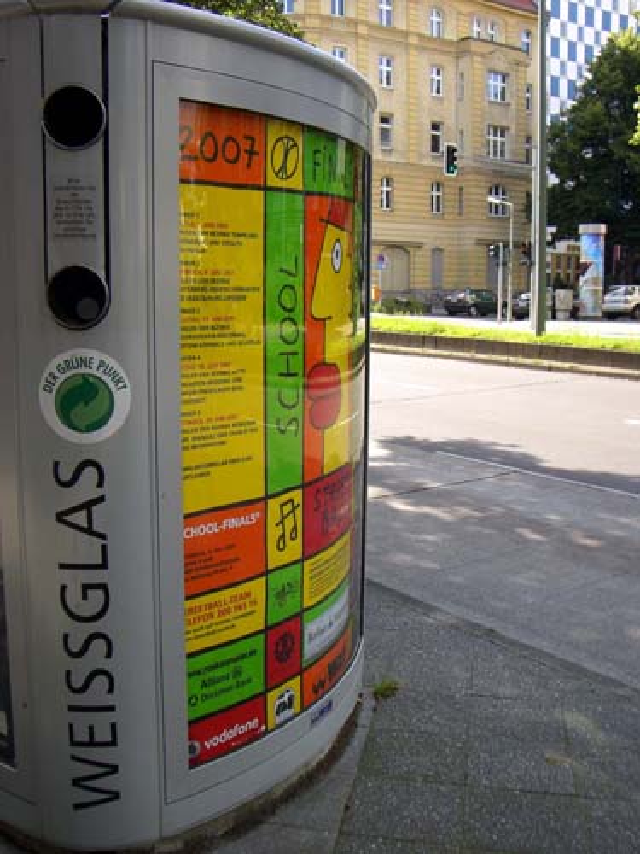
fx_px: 937
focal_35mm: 38
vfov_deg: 49.0
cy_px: 427
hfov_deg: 37.7
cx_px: 320
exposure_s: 1/160
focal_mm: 6.2
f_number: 4.3
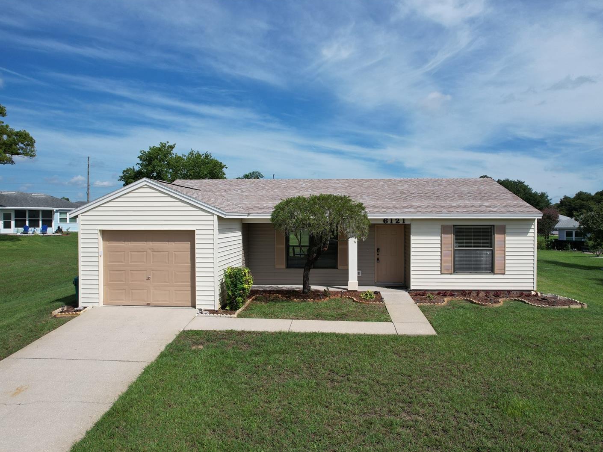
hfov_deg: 71.6
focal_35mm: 24
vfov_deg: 56.8
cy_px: 225
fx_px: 418
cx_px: 308
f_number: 2.8
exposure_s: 1/2500
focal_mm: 8.38
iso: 100
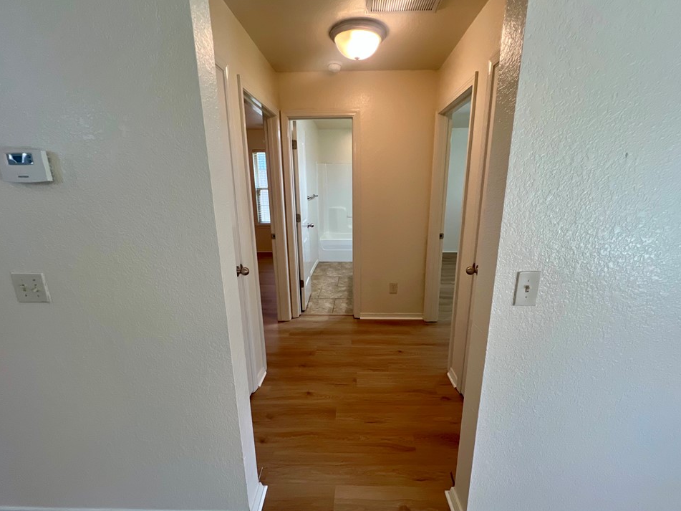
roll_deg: +0.9
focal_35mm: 14
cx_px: 352
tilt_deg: -14.7
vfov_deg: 85.7
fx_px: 275
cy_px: 257
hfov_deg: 102.0
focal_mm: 1.57
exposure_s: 1/120
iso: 250
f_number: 1.8
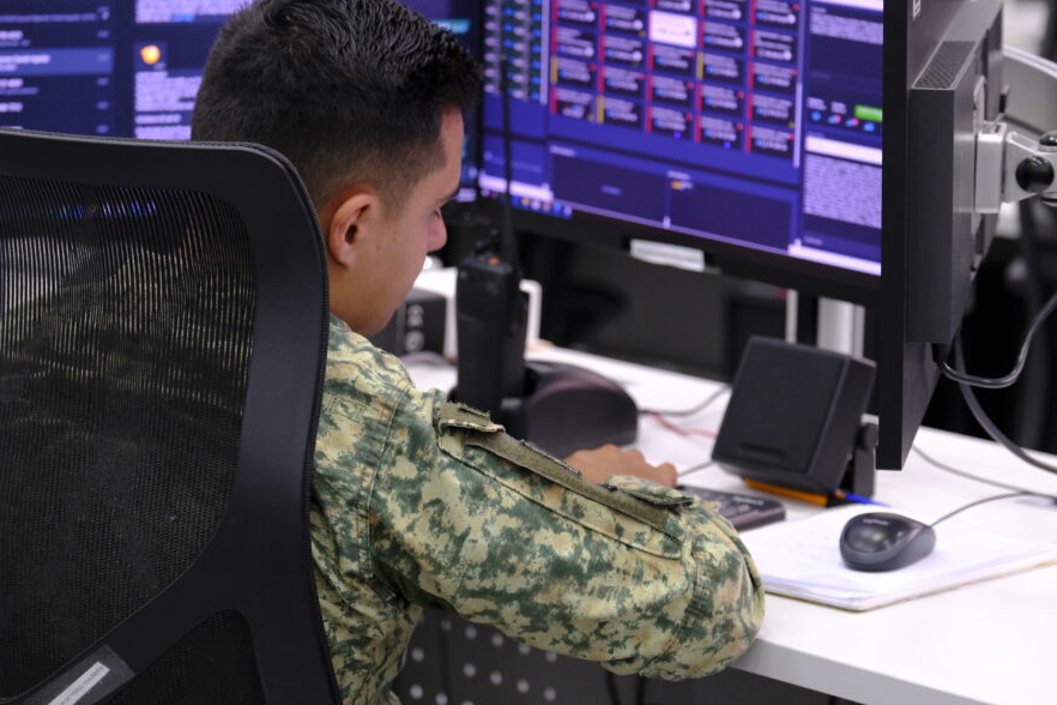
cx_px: 530
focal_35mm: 130
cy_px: 328
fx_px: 3817
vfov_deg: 10.5
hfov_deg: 15.8
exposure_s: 1/60
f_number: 2.8
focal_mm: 74.4
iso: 1250
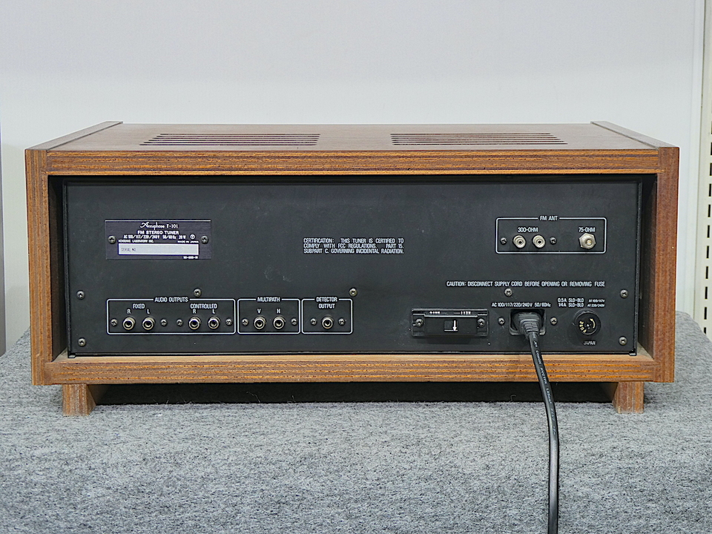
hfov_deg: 27.8
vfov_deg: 21.0
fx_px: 1440
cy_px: 267
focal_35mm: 70
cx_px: 356
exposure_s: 1/6
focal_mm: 12.5
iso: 200
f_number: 4.5
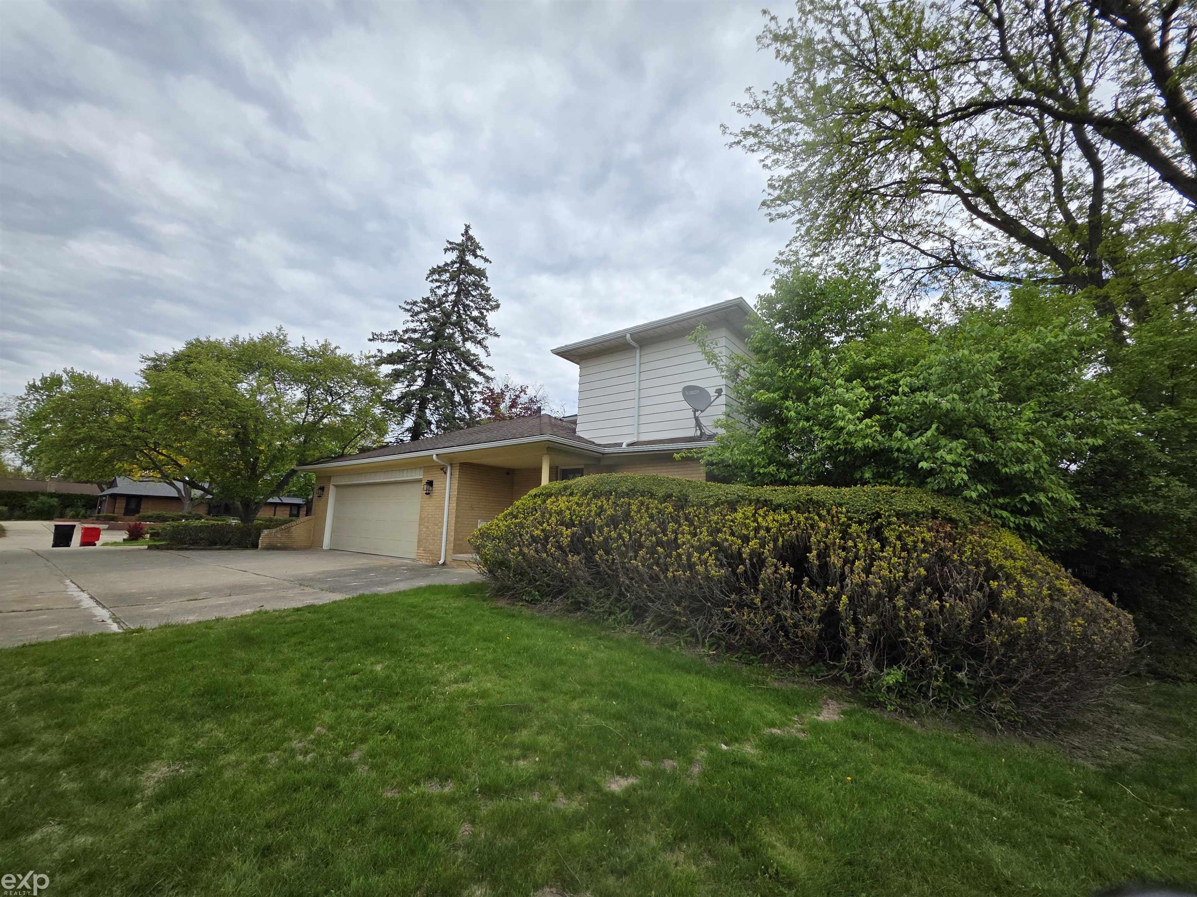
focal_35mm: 13
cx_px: 598
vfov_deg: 89.9
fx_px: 450
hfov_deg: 106.2
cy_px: 448
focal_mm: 2.2
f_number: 1.9
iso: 40
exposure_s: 1/2122
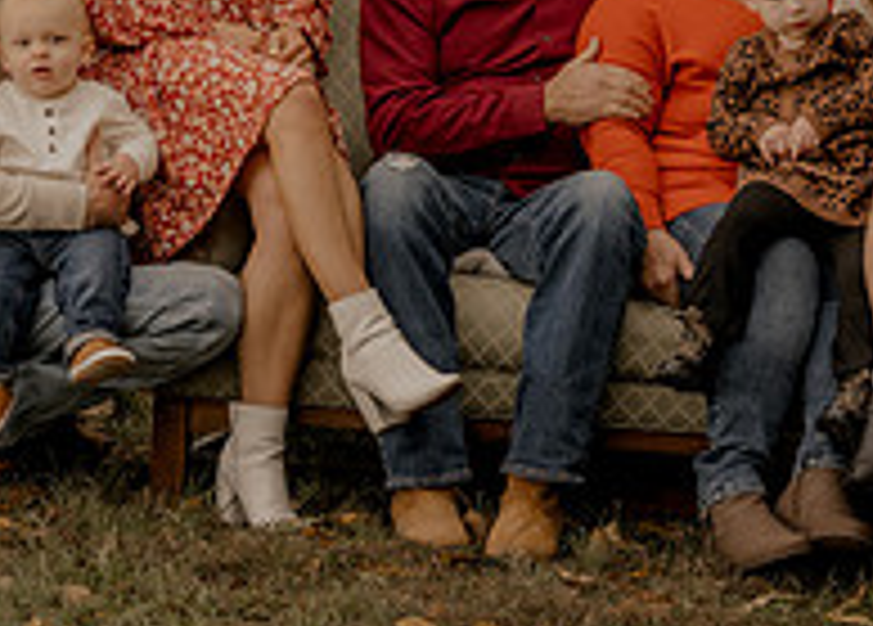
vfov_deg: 6.6
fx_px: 5436
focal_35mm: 219
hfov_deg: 9.2
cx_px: 595
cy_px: 32
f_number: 2.8
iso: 160
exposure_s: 1/125
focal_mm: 70
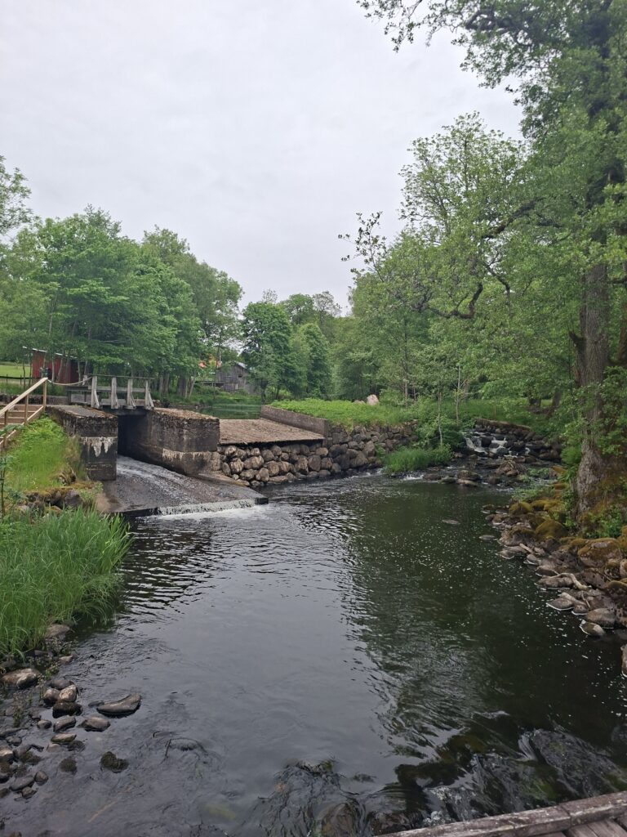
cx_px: 314
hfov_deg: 58.9
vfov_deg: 73.9
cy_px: 418
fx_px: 555
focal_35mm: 23
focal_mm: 5.54
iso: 50
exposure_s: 1/552
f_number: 1.8
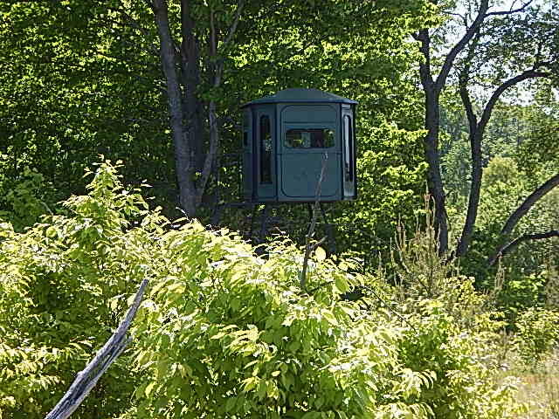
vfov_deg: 15.9
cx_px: 280
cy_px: 210
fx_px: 1502
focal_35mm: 93
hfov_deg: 21.1
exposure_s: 1/320
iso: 125
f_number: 4.4
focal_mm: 16.6
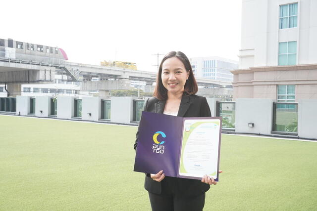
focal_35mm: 36
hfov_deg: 53.1
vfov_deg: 36.9
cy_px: 106
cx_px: 158
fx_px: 317
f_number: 8
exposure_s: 1/800
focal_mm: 24
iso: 2000
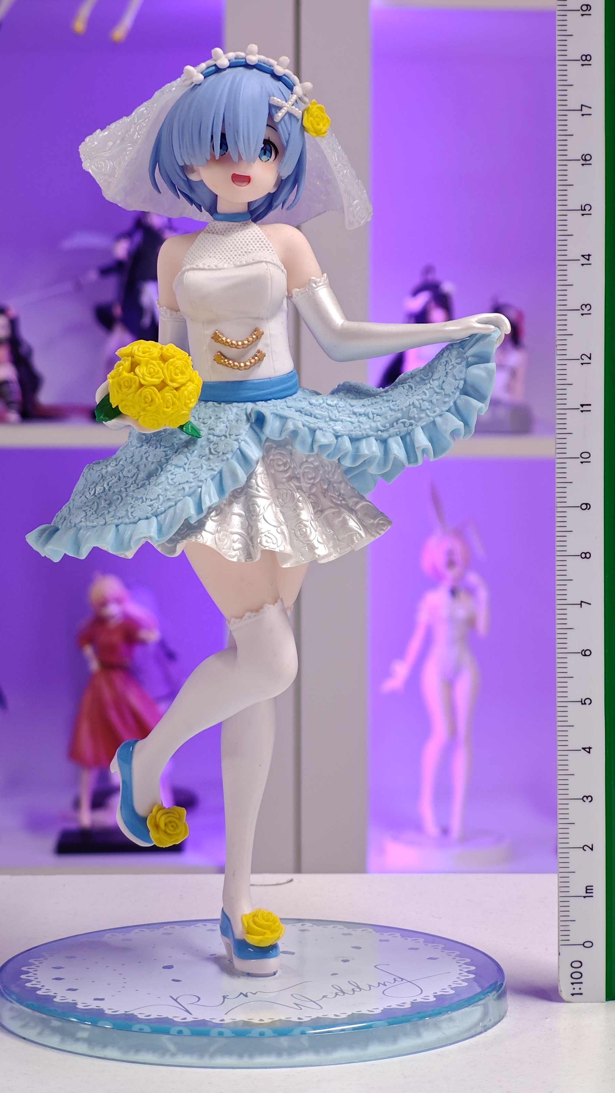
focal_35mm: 89
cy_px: 549
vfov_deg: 23.9
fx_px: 2580
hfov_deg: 13.6
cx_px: 311
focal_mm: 7.48
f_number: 2.4
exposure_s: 1/17.8
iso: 400
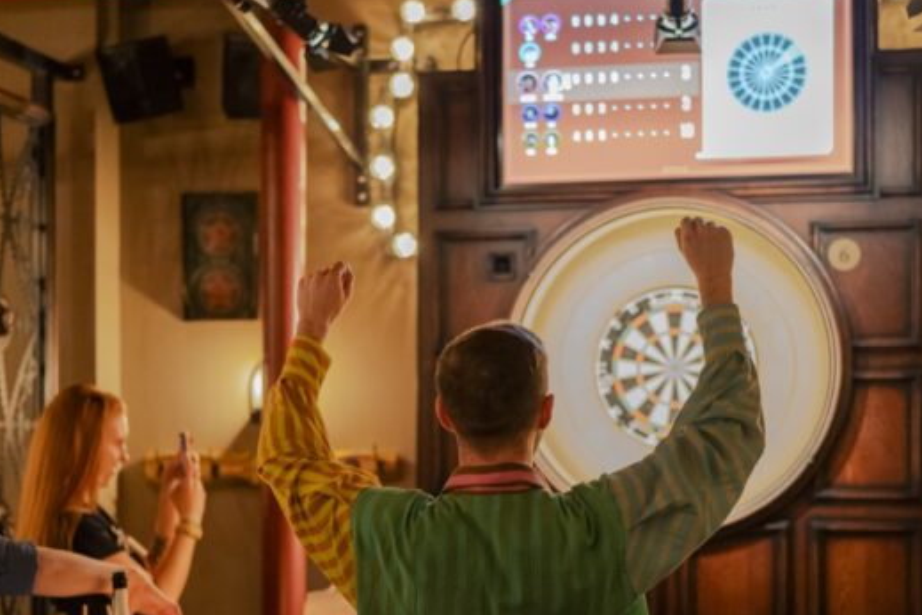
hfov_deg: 29.2
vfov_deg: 19.6
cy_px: 455
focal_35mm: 69
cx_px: 471
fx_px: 1767
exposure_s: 1/160
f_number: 1.4
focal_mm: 35
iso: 2000
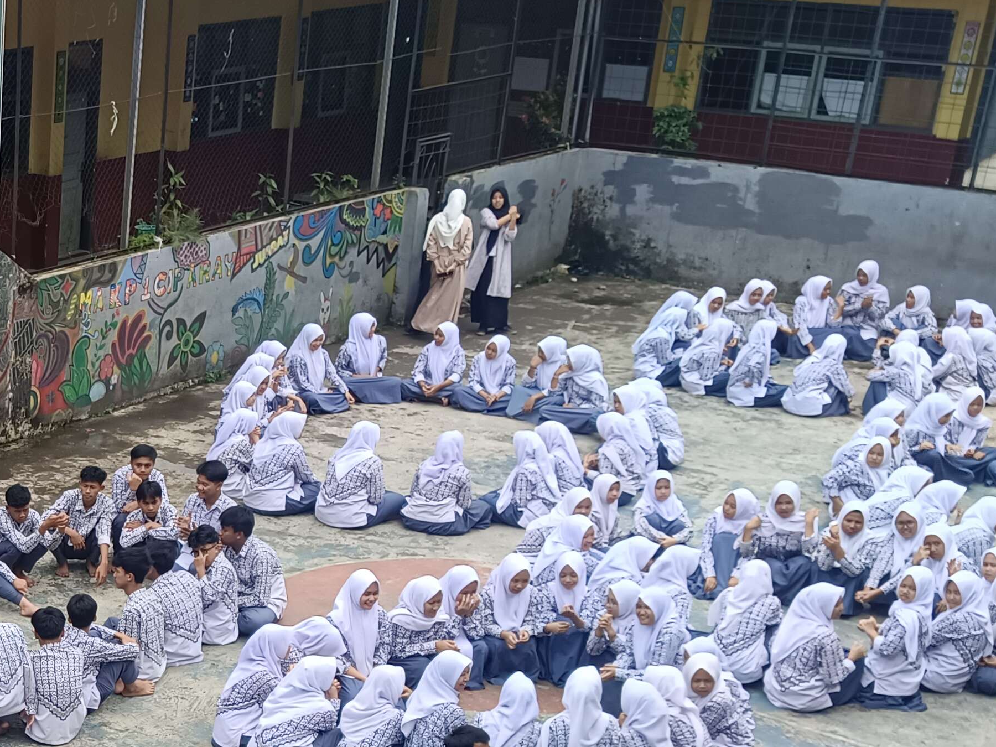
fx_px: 1841
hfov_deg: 27.0
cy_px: 792
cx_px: -175
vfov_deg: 21.9
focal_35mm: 64
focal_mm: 4.84
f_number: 1.79
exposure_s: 1/291
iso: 101
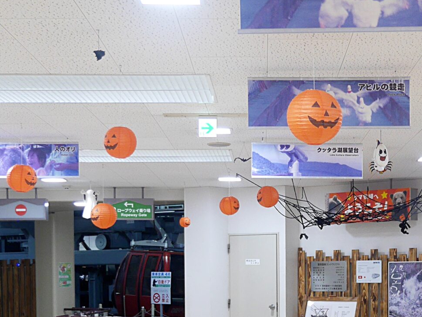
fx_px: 1098
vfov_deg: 16.1
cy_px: 319
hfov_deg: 21.6
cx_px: 307
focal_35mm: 90
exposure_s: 1/60
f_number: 2.8
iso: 250
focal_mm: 17
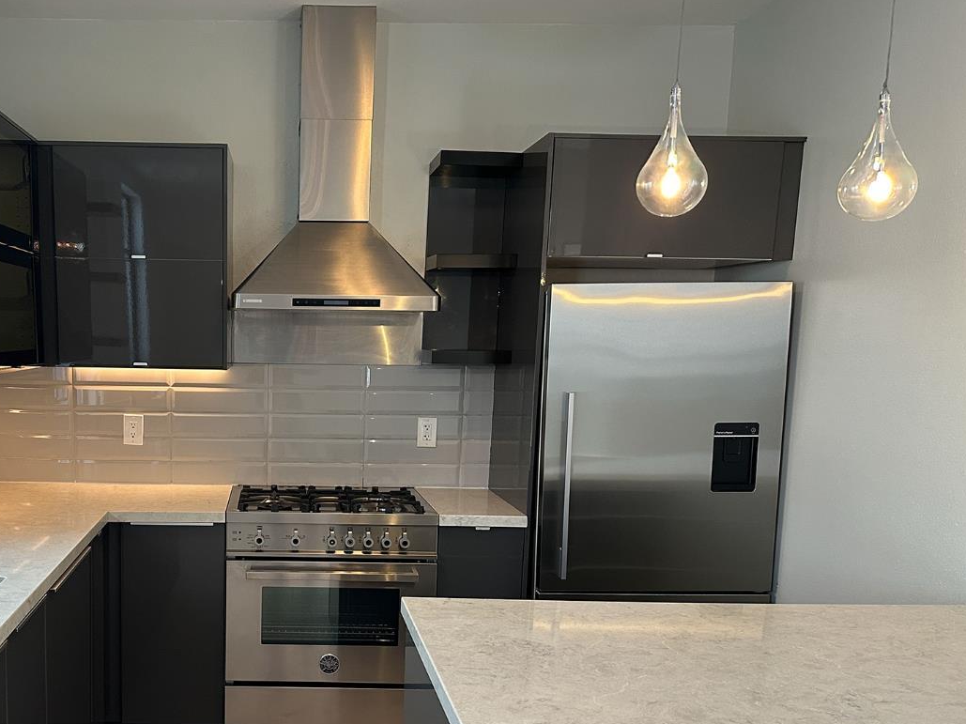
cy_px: 493
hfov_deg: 50.9
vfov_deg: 40.1
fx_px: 976
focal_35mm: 35
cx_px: 269
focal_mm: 6.86
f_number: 1.8
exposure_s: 1/120
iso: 200
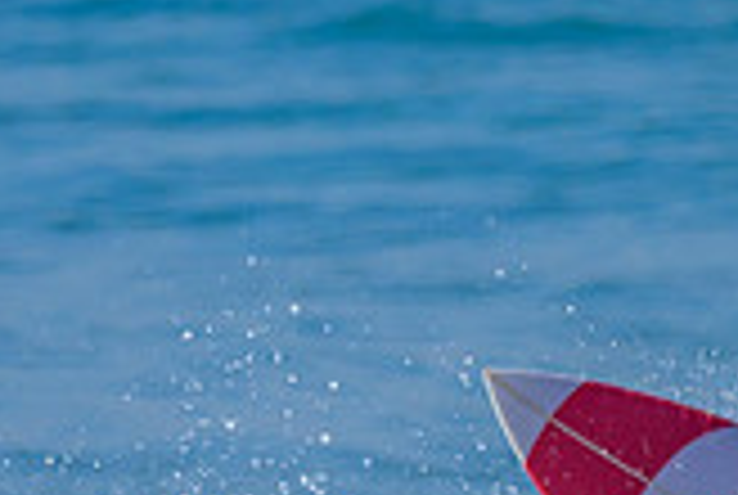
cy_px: 547
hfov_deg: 0.5
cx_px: 581
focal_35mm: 3881
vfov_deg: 0.4
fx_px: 79704
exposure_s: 1/2000
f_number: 6.3
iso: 250
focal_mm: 800
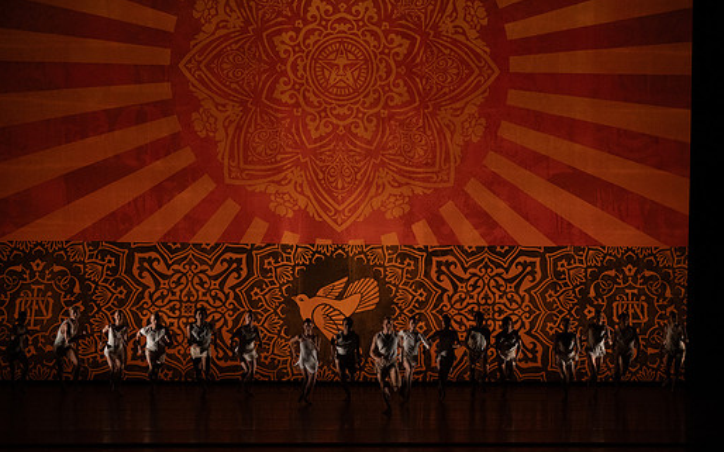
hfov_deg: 18.1
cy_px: 202
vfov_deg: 11.4
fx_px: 2269
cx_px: 393
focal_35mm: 115
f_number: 6.3
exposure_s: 1/400
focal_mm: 100
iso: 6400
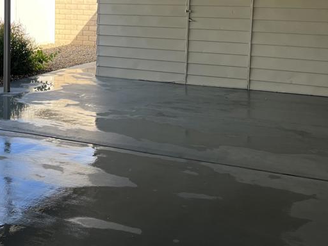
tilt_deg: -4.0
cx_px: 86
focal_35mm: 52
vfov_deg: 27.5
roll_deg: -1.0
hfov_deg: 36.1
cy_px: 51
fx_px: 493
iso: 50
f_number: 1.6
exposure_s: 1/804
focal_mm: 5.1
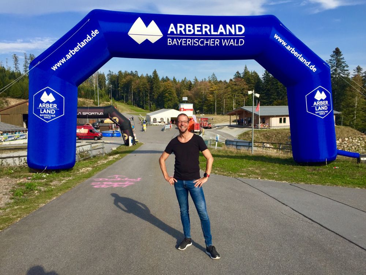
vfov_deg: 48.2
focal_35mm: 29
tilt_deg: -5.0
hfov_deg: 61.7
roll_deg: +0.7
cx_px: 183
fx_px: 307
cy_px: 138
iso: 32
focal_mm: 4.15
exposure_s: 1/1721
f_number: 2.2
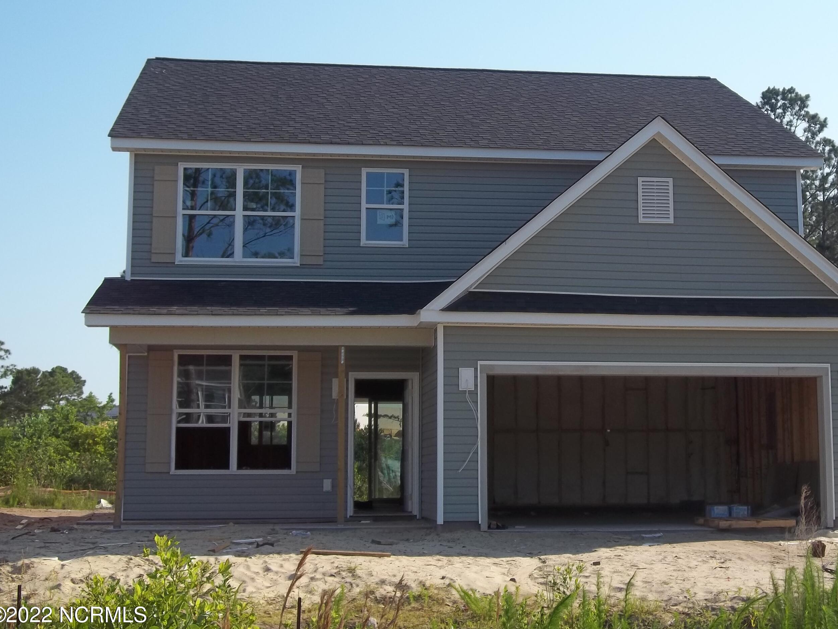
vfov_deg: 24.8
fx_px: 1428
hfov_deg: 32.6
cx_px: 493
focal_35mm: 59
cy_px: 271
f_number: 3.6
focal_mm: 8.8
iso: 64
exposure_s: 1/640
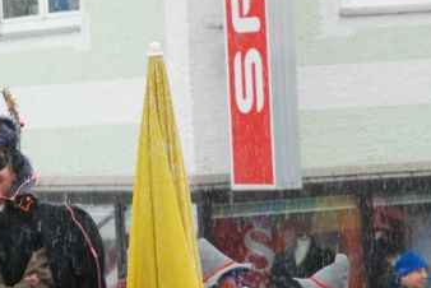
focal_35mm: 302
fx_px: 3621
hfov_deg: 6.8
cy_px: 201
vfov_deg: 4.6
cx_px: 0
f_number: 8
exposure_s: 1/80
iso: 250
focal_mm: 85
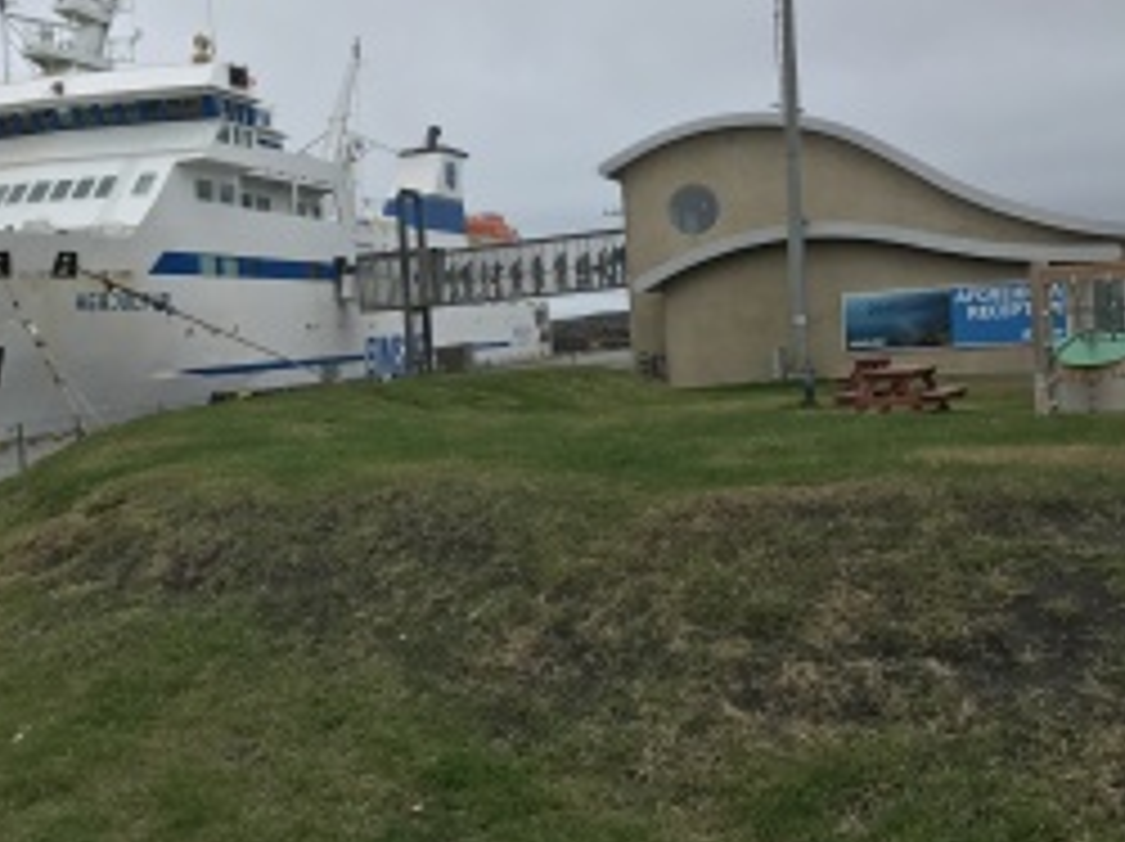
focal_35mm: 41
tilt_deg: -6.7
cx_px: 306
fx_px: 1331
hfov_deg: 44.5
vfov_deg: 35.1
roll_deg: +2.9
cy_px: 392
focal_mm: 3.99
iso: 20
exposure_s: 1/894
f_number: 1.8
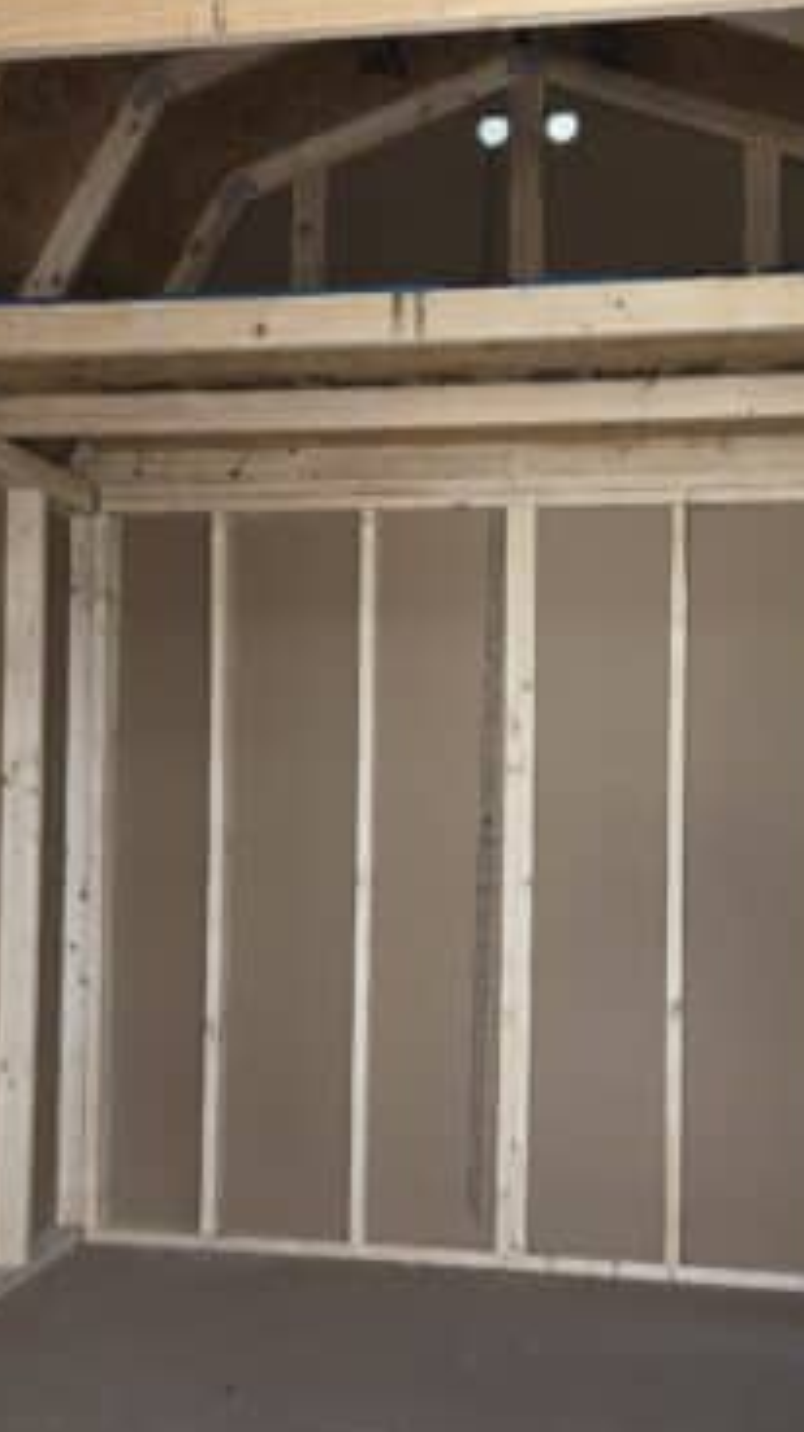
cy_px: 765
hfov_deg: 28.9
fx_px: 1556
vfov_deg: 49.4
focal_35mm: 41
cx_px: 461
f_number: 1.8
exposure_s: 1/180
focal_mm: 5.4
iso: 64
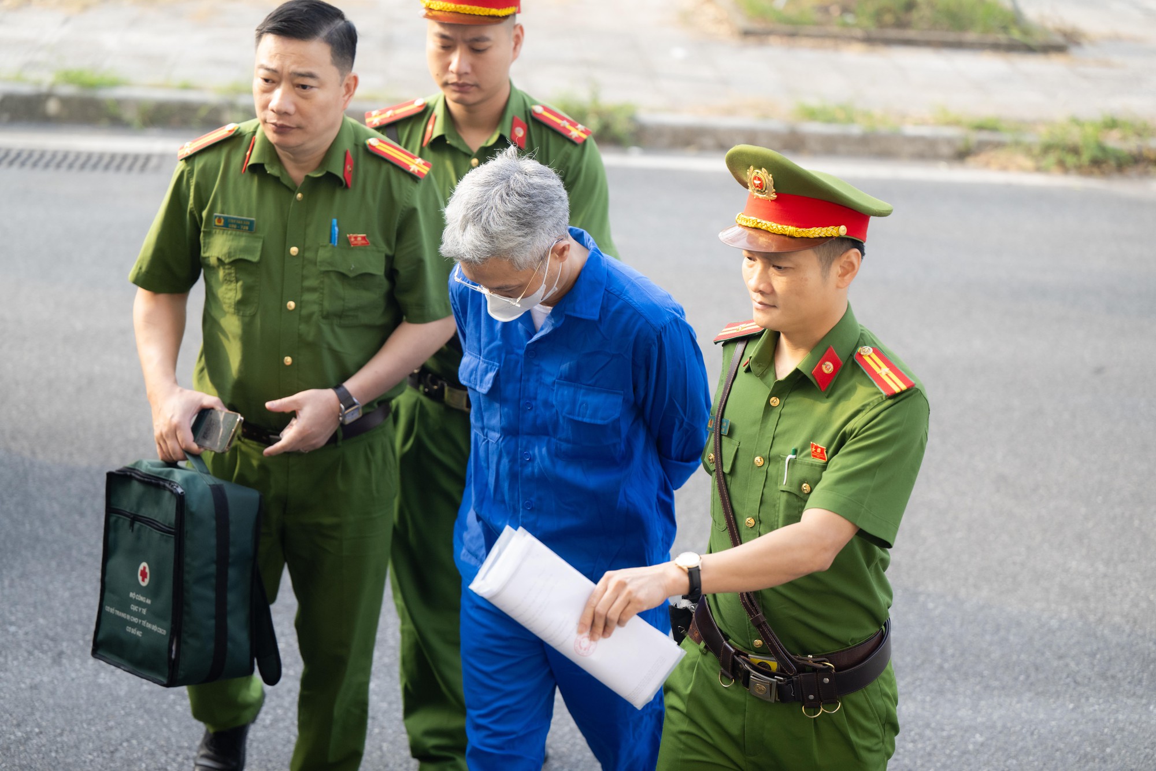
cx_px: 578
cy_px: 386
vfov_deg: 18.7
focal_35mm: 73
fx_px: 2344
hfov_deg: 27.7
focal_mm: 73
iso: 640
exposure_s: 1/800
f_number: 2.8
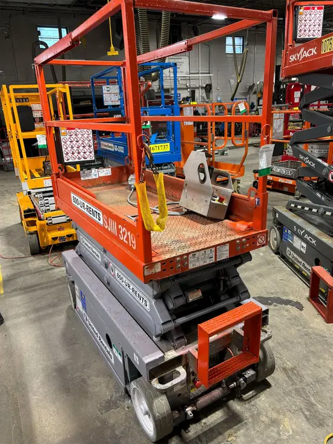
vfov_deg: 67.3
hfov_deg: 53.1
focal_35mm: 26
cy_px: 222
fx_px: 333
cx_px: 166
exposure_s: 1/60
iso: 125
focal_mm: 5.96
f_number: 1.6
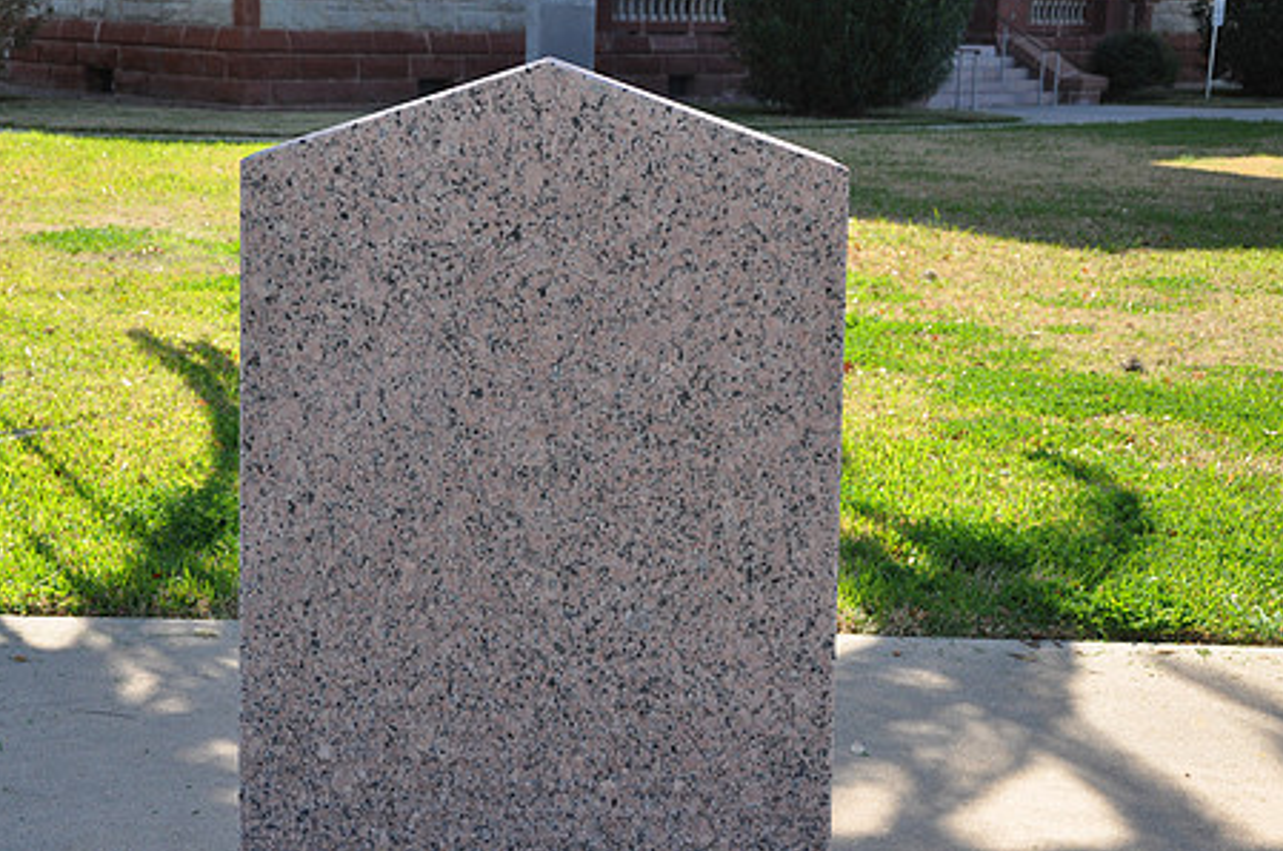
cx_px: 563
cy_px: 530
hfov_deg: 32.4
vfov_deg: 21.8
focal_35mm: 62
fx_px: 2206
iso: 250
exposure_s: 1/125
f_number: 5.6
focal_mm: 32
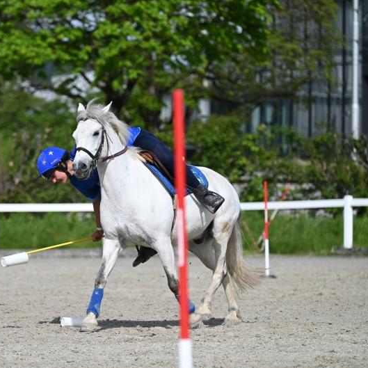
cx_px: 93
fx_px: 3091
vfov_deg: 6.8
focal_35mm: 257
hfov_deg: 6.8
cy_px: 184
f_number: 5.6
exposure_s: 1/1250
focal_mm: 200
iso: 180
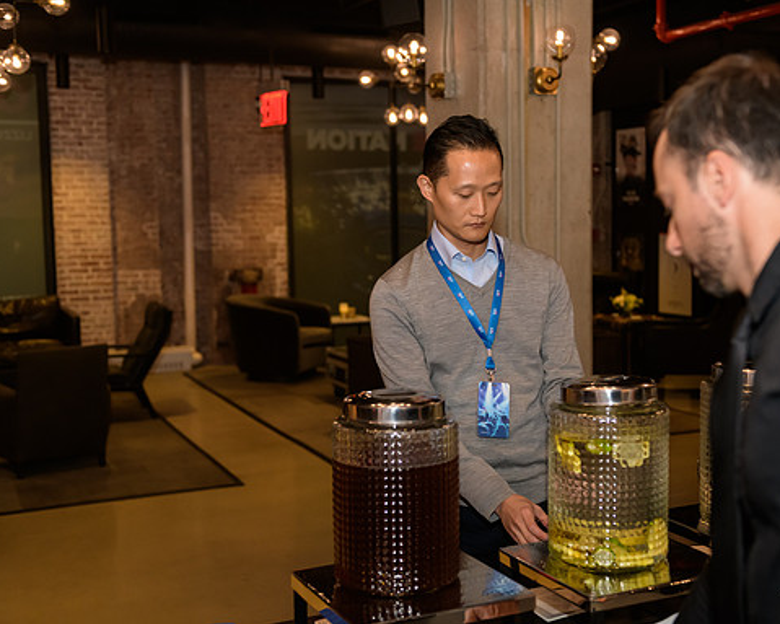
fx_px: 1154
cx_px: 466
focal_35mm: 50
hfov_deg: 37.2
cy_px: 314
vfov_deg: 30.2
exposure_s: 1/125
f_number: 3.2
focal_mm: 44
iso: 1250
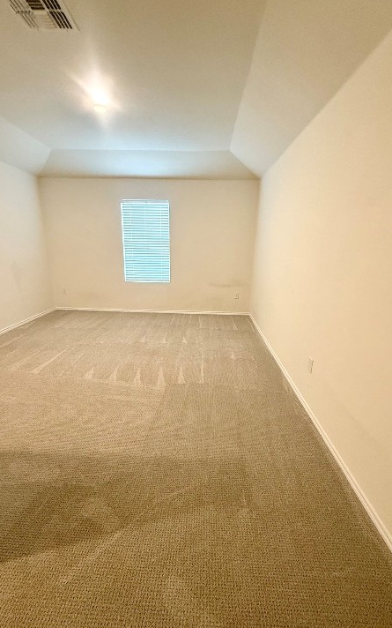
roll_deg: -1.2
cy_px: 319
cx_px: 196
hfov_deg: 71.3
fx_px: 273
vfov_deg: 97.8
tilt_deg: -15.6
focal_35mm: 16
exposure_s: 1/60
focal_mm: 2.22
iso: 400
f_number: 2.2
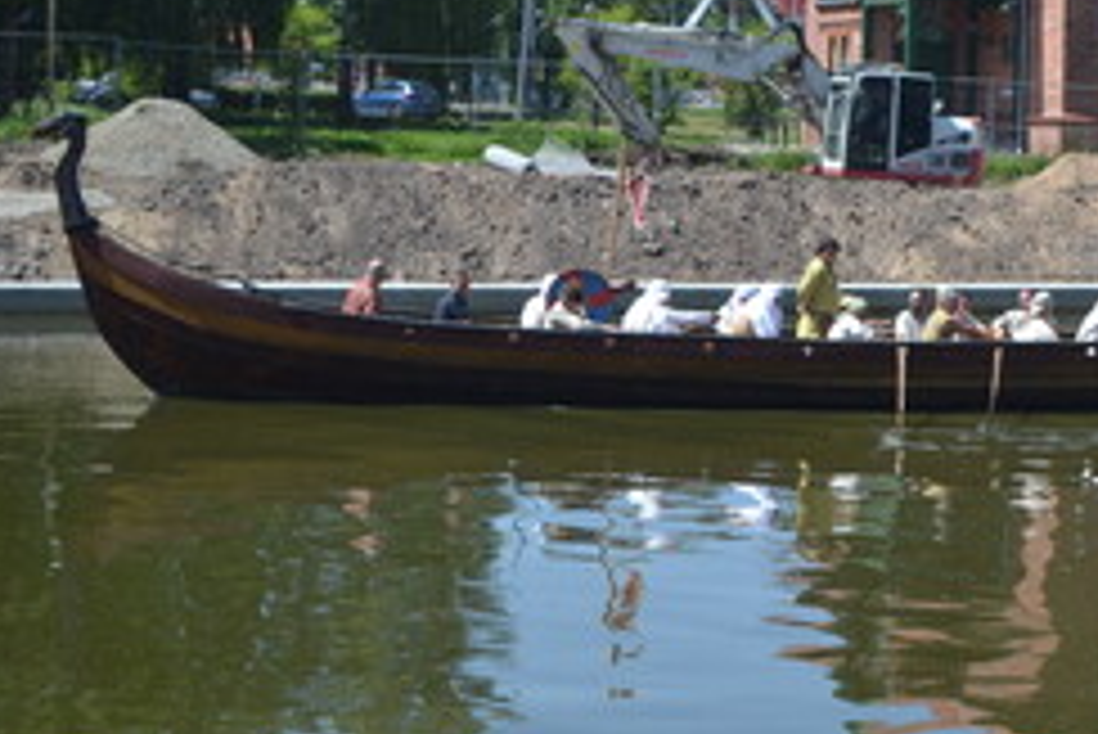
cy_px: 315
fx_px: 3357
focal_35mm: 110
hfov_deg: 18.4
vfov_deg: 12.5
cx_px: 927
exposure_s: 1/1600
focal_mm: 42
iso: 400
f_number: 5.6
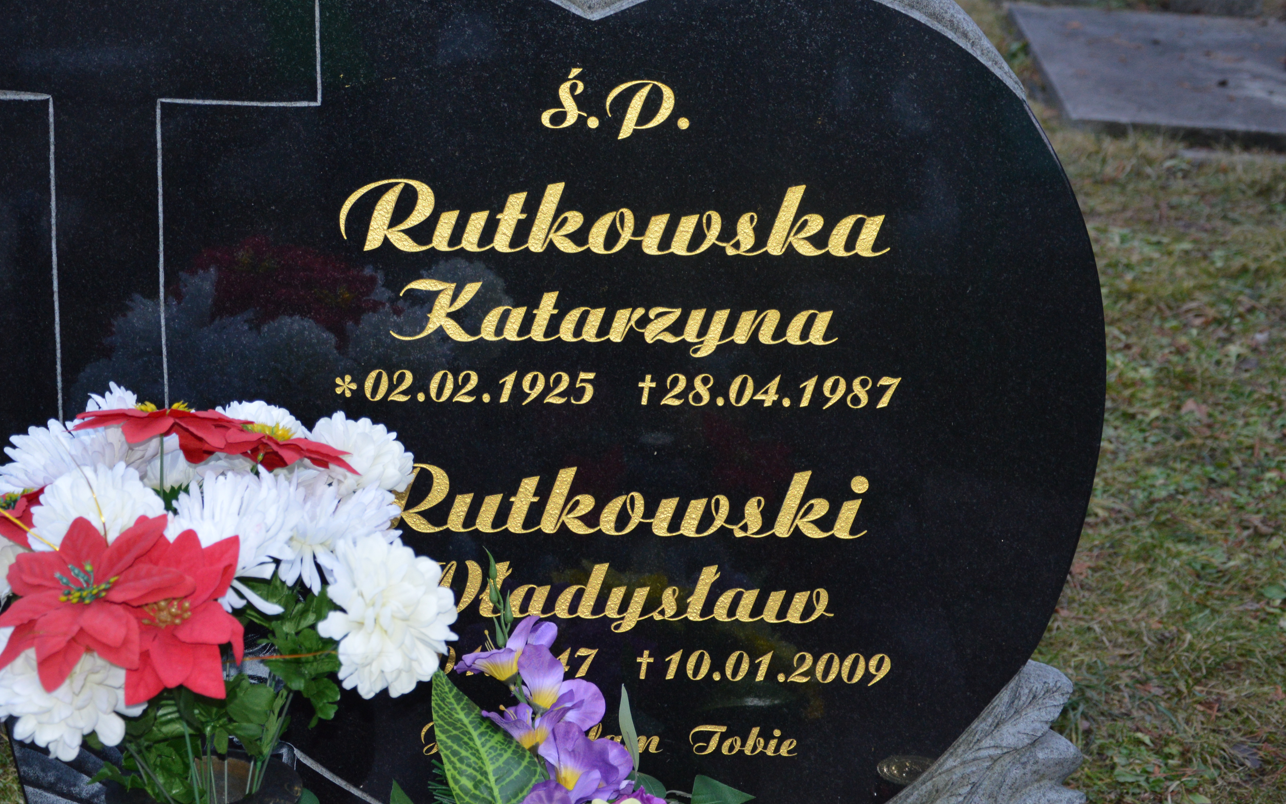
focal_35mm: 72
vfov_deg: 18.1
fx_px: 2523
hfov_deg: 28.6
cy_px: 298
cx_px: 557
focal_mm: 38
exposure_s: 1/60
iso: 560
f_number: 4.5
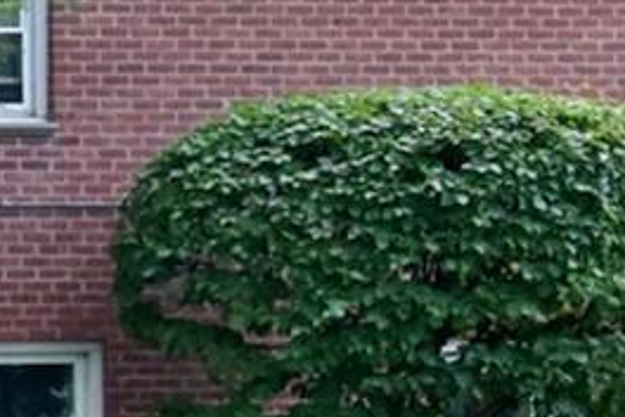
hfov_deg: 9.8
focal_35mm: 163
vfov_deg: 8.4
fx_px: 2830
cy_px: 177
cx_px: -1224
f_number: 11
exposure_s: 1/125
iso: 640
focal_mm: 14
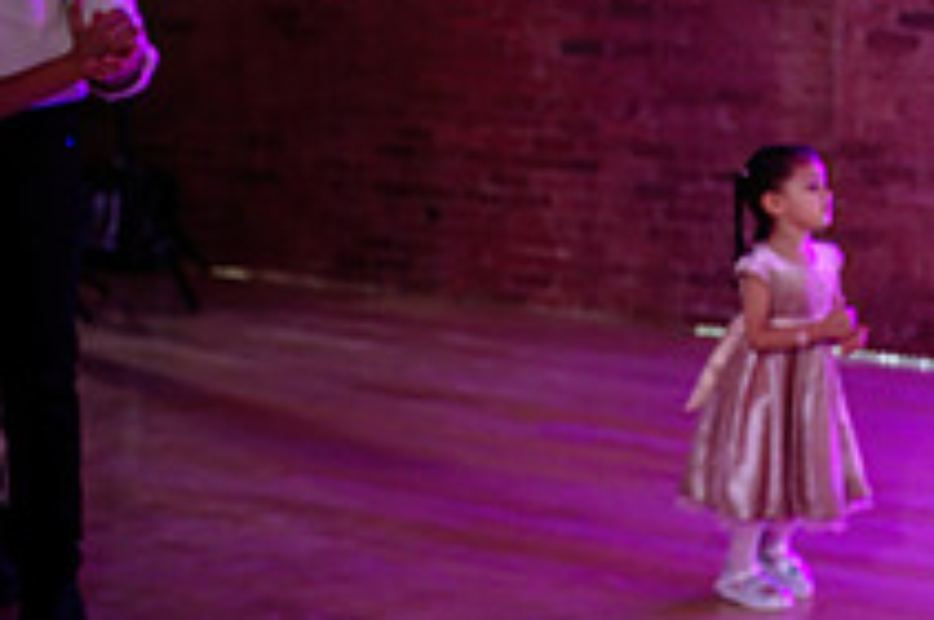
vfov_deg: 17.4
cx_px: 1010
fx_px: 2021
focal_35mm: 78
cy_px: 320
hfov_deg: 24.4
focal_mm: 28
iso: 1250
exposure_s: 1/250
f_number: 2
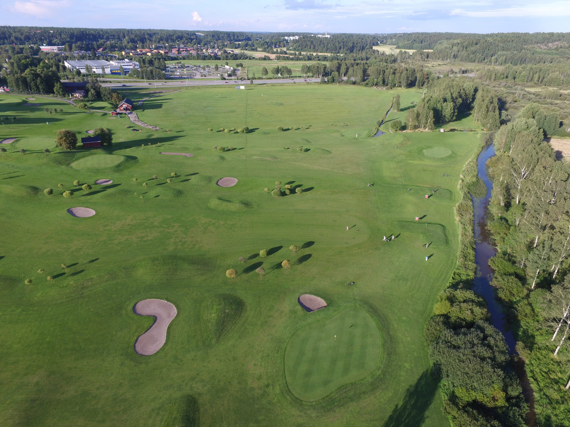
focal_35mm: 20
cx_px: 285
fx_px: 329
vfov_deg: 66.0
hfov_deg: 81.7
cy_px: 214
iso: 100
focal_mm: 3.61
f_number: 2.8
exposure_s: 1/393
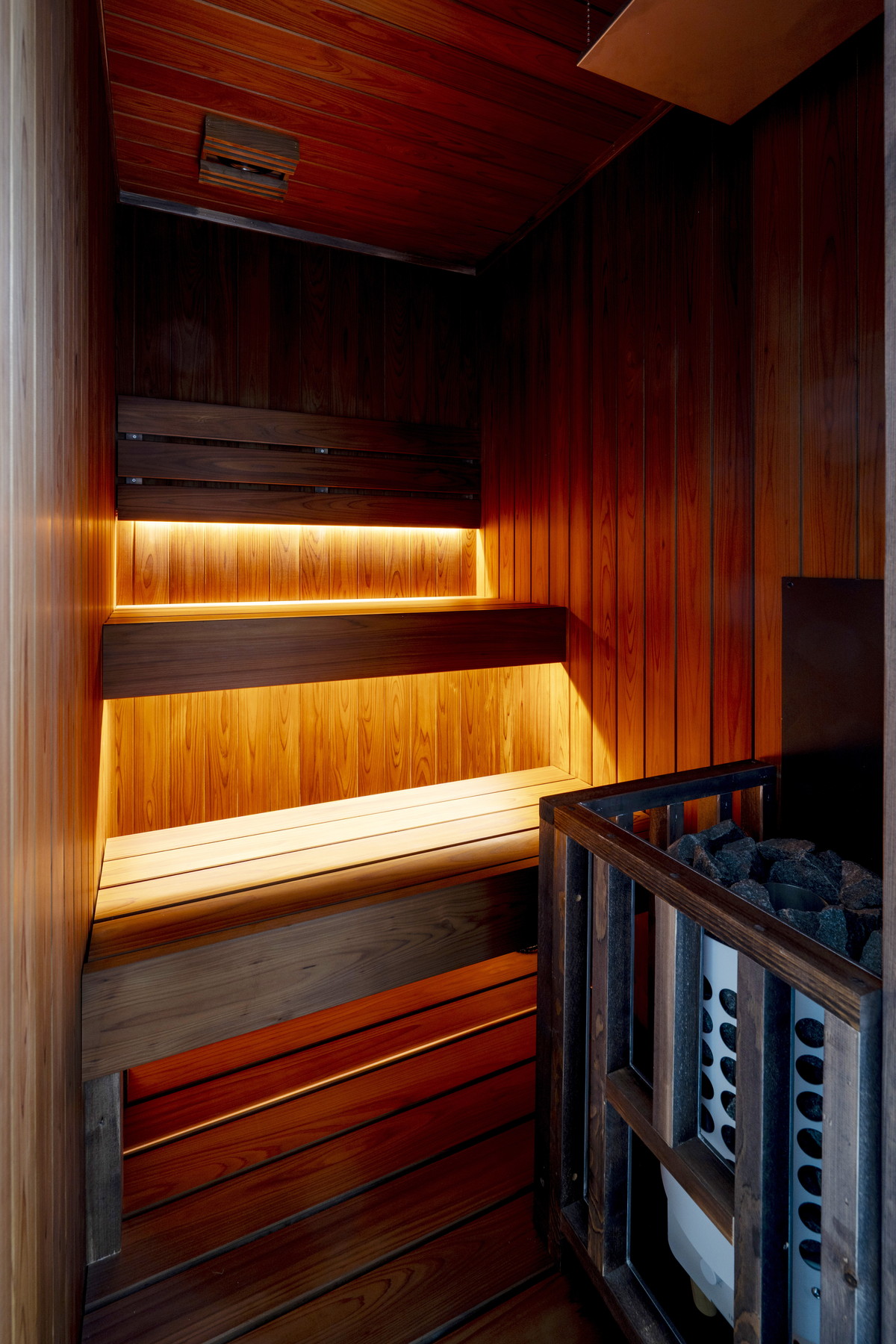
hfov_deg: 81.2
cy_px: 672
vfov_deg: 104.3
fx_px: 523
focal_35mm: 14
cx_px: 448
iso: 100
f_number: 8
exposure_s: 5
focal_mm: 14
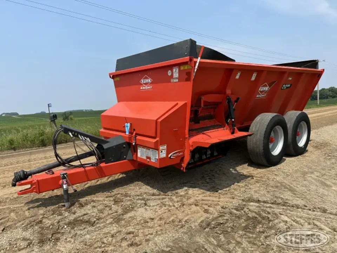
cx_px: 168
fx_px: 234
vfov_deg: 56.8
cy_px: 126
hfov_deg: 71.6
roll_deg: +3.4
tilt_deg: -3.4
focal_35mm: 24
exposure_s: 1/4545
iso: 80
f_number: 1.78
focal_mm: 6.86
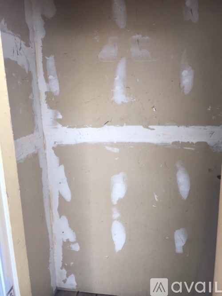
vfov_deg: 61.7
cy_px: 148
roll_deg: +0.7
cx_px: 111
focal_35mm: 29
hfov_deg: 48.2
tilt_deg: -13.8
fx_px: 248
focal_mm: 4.15
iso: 40
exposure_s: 1/120
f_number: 2.2
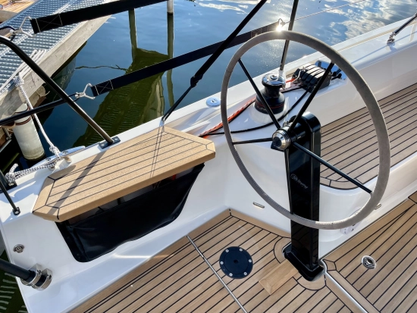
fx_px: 313
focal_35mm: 26
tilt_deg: -43.4
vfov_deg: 53.1
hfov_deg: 67.3
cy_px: 156
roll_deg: -4.1
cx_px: 208
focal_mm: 4.2
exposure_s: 1/1795
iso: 32
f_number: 1.6
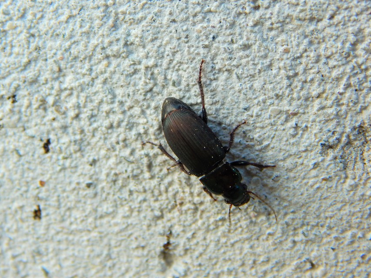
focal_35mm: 93
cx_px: 186
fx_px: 997
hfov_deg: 21.1
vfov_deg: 15.9
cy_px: 139
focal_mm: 16.6
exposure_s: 1/250
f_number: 4.4
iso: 140
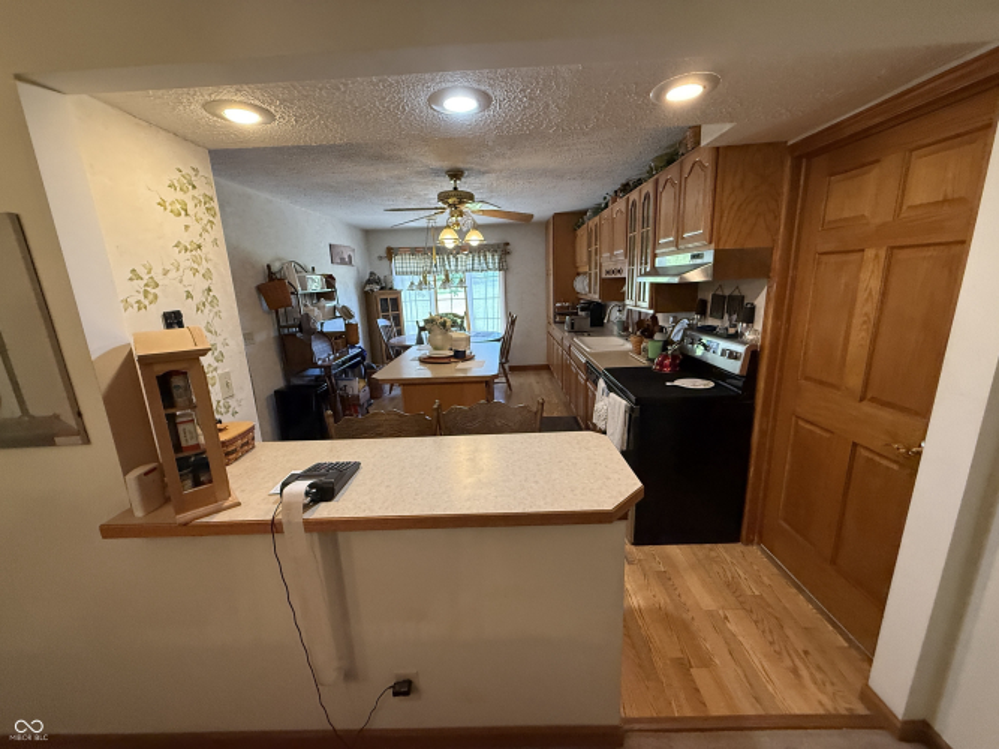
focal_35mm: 14
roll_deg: +0.5
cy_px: 374
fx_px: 404
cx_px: 500
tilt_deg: -11.4
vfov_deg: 85.7
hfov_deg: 102.1
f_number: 2.2
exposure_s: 1/120
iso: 400
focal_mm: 2.22
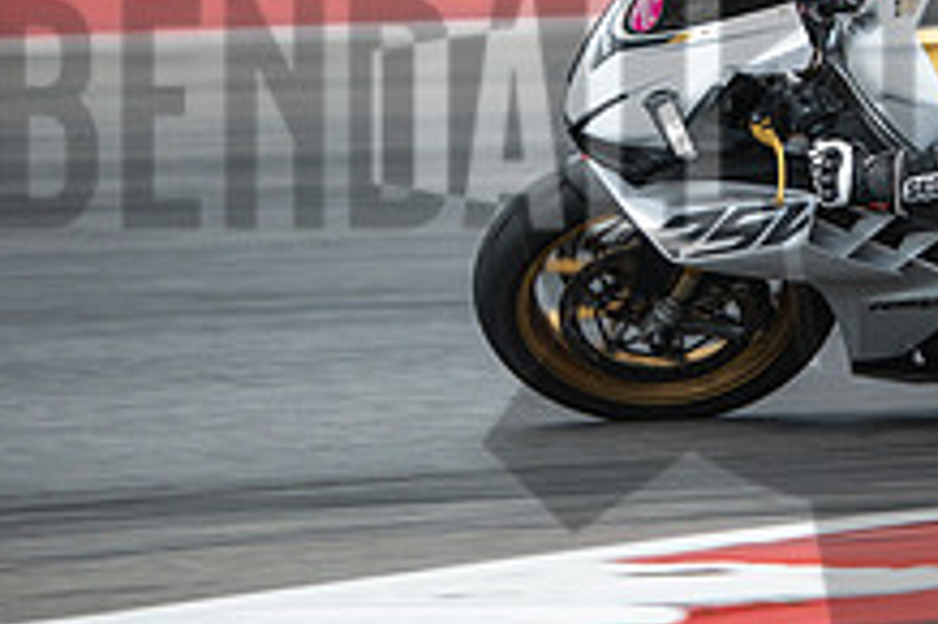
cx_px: 899
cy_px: 118
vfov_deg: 1.7
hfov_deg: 2.6
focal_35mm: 798
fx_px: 20776
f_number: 2
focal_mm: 200
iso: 800
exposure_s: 1/320
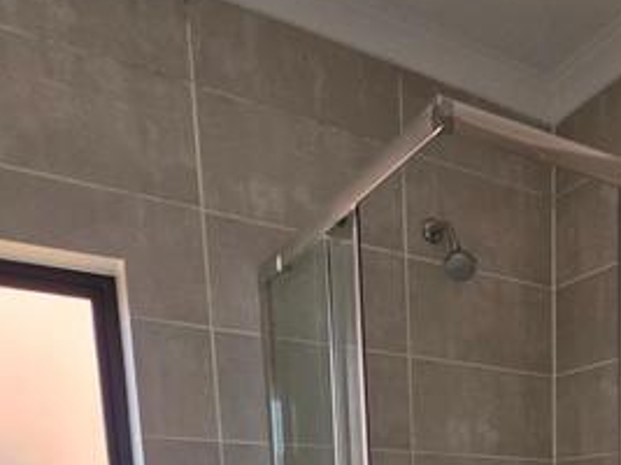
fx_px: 699
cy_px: 665
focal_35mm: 39
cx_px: 537
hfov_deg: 44.4
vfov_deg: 27.6
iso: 400
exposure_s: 1/200
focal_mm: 2.2
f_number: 1.9
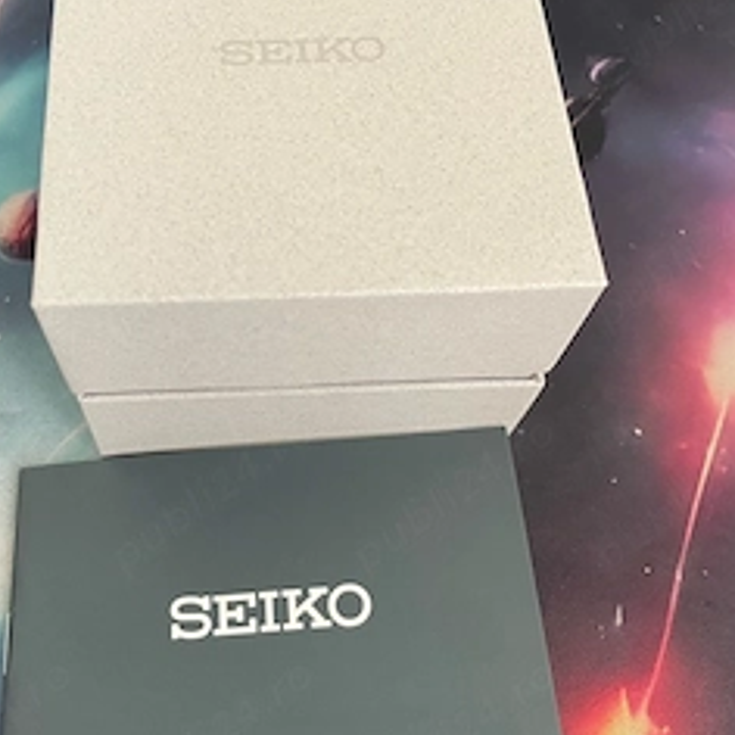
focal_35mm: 39
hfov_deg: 42.5
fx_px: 937
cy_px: 290
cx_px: 274
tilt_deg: -60.9
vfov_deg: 42.6
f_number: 1.6
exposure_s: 1/85
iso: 125
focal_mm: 4.2
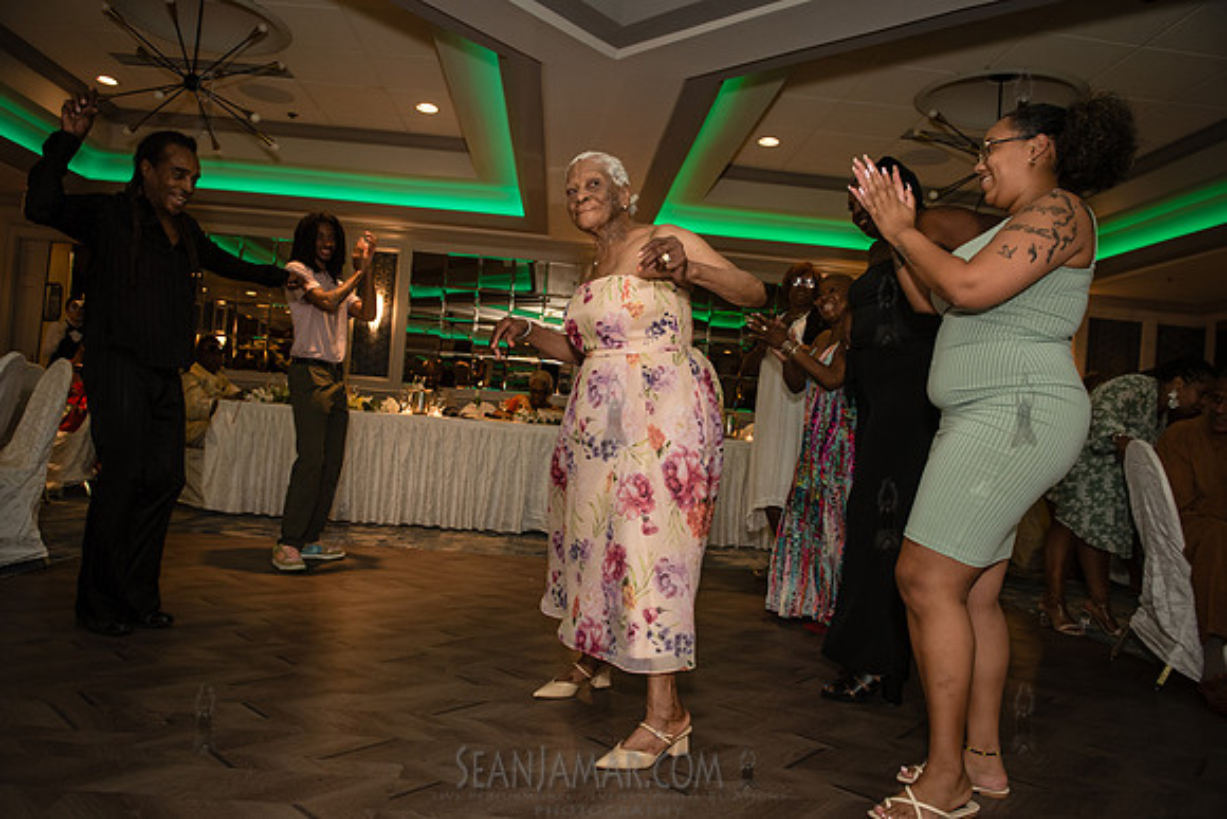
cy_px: 410
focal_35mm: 24
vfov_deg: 53.2
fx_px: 818
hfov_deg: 73.7
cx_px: 614
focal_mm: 24
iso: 1600
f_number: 3.5
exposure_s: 1/160
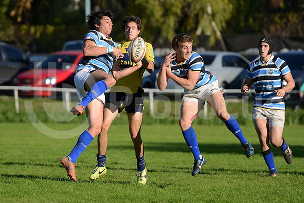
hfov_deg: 7.6
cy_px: 102
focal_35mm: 270
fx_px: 2280
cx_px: 152
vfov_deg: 5.1
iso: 320
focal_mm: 270
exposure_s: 1/1250
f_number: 4
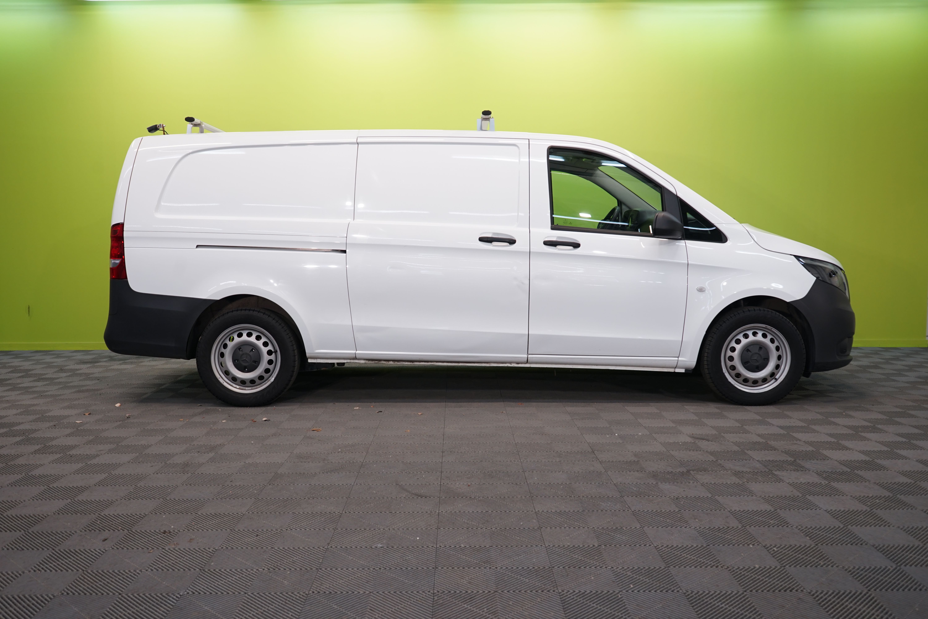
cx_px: 464
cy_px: 310
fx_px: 825
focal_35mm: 32
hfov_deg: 58.7
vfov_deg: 41.1
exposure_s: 1/30
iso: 400
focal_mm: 32
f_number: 5.6
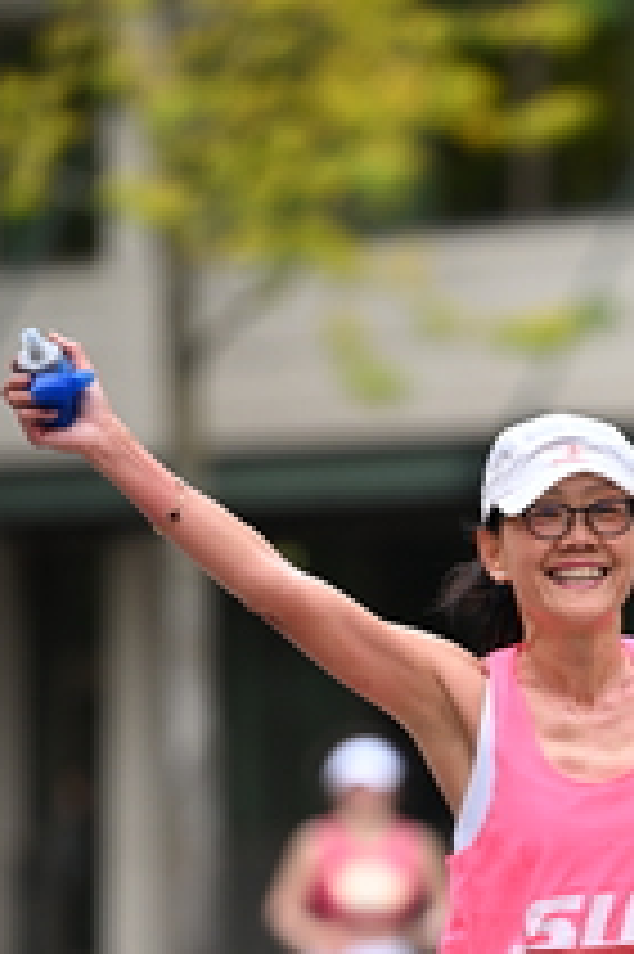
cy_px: 891
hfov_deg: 2.8
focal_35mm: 493
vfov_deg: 4.2
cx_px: 632
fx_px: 13044
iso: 640
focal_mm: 190
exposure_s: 1/2000
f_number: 2.8
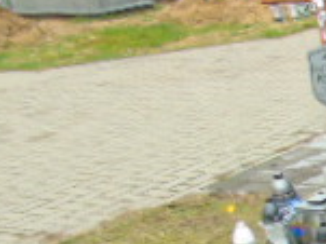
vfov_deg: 13.5
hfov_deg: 14.7
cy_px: 298
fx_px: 997
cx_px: 680
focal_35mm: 106
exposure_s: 1/80
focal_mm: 4.4
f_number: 3.4
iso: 80
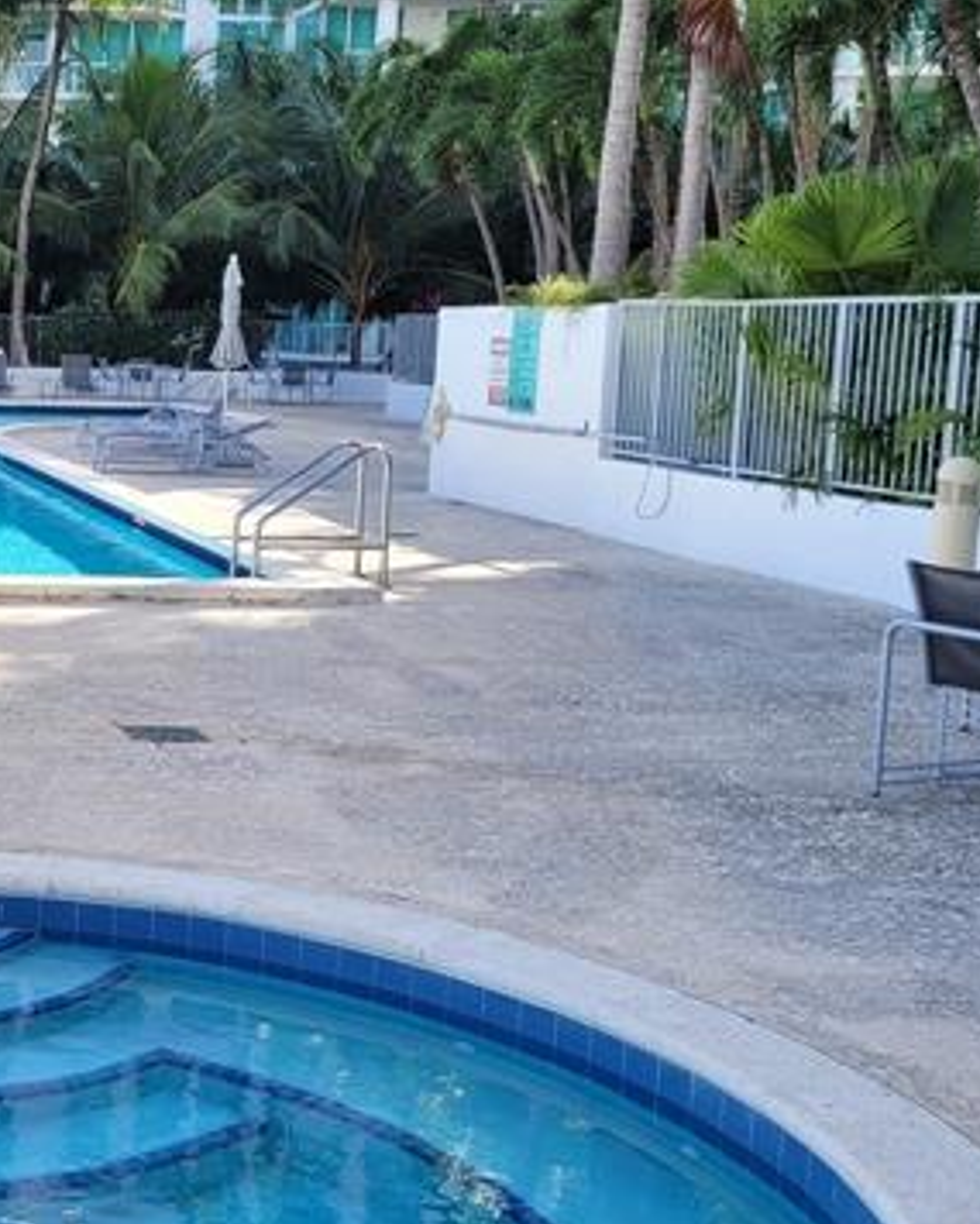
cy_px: 588
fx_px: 2066
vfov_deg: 33.0
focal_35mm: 57
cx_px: -186
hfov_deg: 24.3
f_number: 1.8
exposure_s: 1/617
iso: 40
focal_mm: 5.4
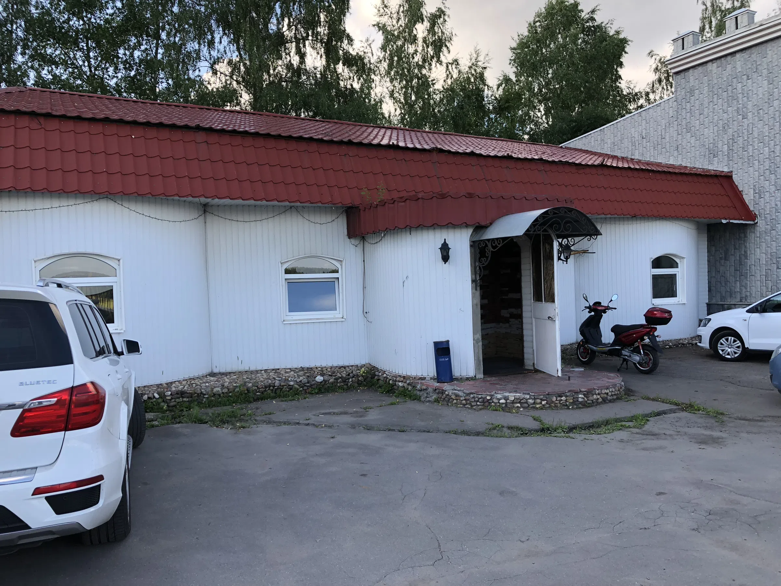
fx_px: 632
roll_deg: +1.3
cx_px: 390
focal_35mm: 28
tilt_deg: -0.3
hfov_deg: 63.4
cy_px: 293
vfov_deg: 49.7
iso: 20
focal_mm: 4
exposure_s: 1/343
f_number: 1.8
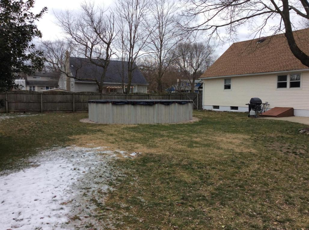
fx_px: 285
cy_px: 115
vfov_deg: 44.0
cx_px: 154
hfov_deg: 56.9
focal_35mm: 32
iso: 32
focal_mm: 3.3
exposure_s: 1/1144
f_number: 2.4
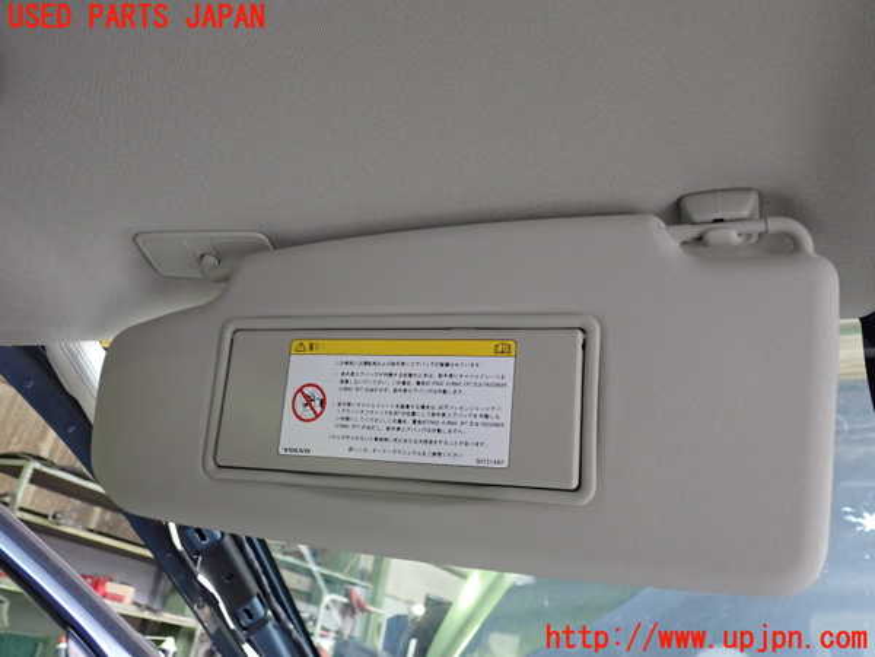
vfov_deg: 46.8
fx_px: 758
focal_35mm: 30
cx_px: 438
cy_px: 328
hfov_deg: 60.0
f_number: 2.3
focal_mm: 5.4
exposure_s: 1/30
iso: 640
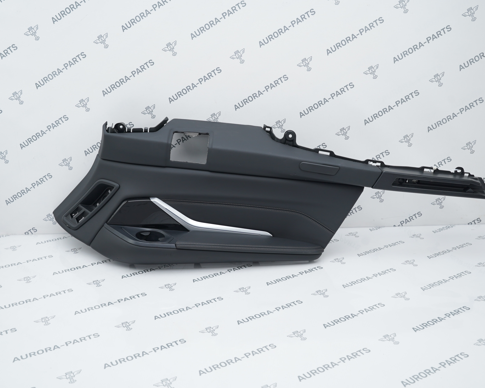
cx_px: 249
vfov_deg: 40.1
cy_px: 198
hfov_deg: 49.1
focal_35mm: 37
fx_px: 531
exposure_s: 1/160
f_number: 6.3
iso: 500
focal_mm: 32
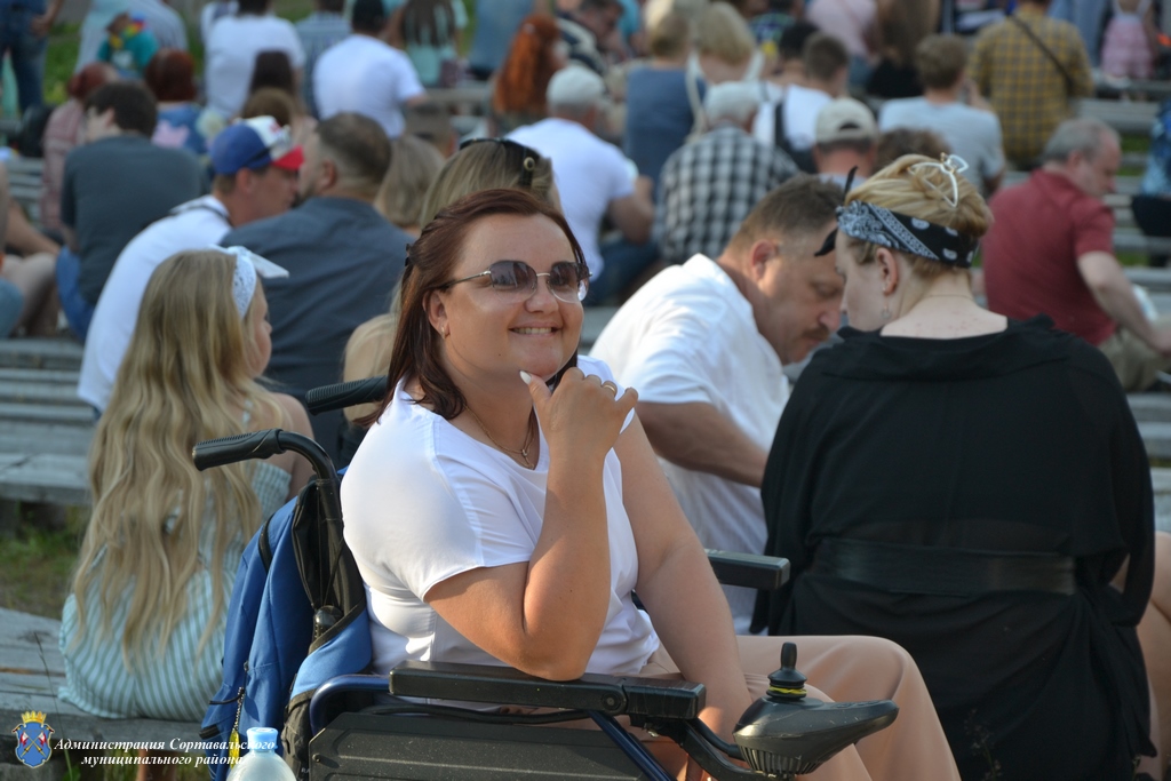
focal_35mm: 158
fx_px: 5123
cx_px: 586
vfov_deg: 8.7
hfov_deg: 13.0
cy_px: 390
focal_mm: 105
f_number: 5.6
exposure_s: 1/125
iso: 180
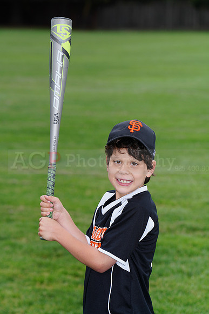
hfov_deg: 7.7
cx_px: 104
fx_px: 1558
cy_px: 157
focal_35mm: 179
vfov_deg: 11.5
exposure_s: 1/200
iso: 200
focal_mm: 179
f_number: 8
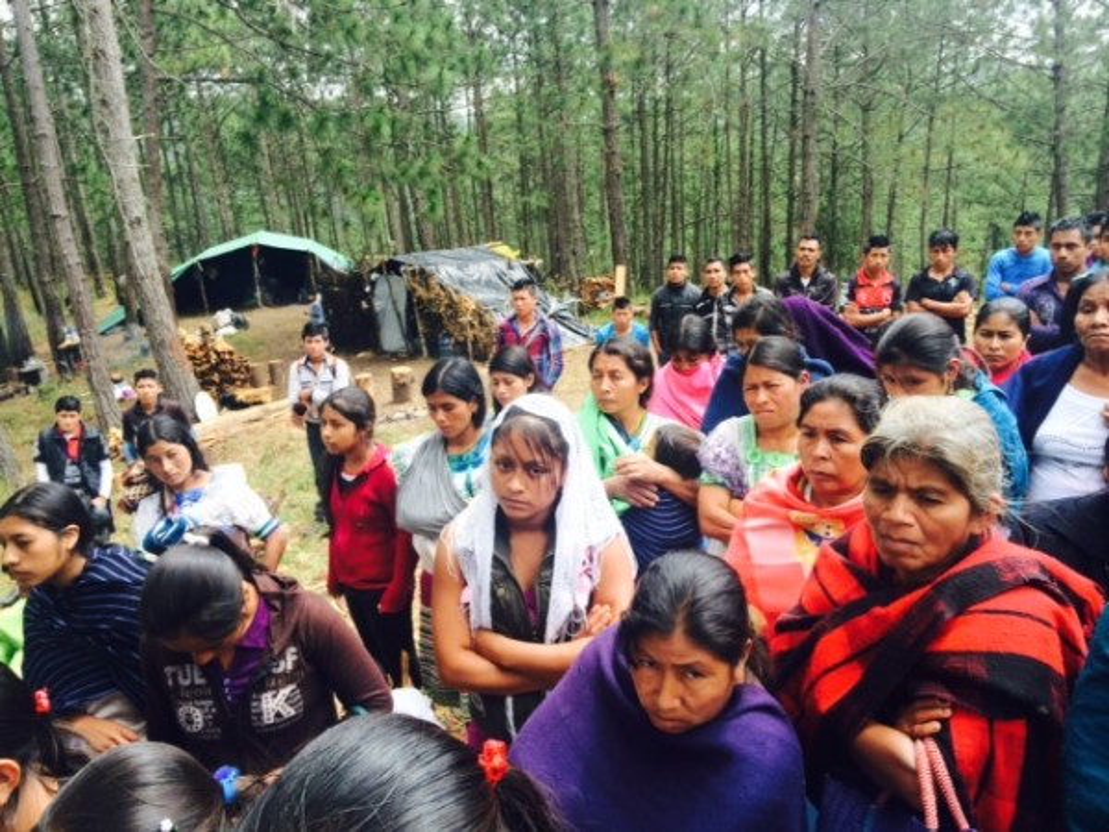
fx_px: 961
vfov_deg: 46.8
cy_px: 416
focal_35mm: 30
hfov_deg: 60.0
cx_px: 554
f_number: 2.2
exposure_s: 1/406
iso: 32
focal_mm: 4.12
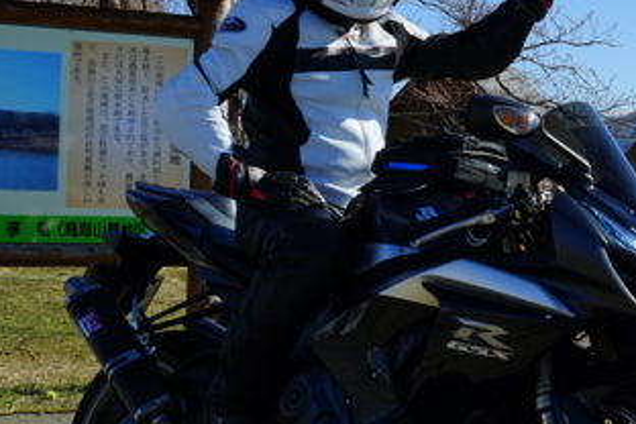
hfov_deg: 23.9
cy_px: 186
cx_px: 766
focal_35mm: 77
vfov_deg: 17.7
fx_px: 1360
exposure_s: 1/160
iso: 100
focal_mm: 30
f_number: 11
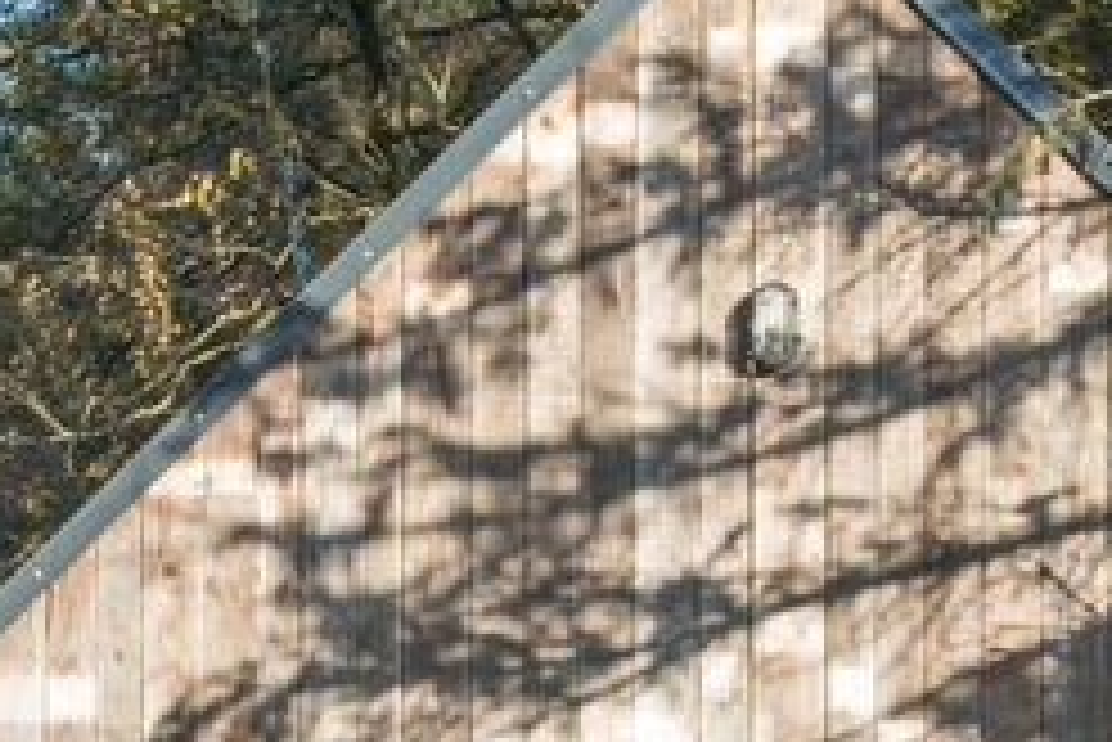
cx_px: 756
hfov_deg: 19.2
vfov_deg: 12.2
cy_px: 1169
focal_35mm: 106
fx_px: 3276
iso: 400
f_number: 9
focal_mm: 23
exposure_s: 1/640
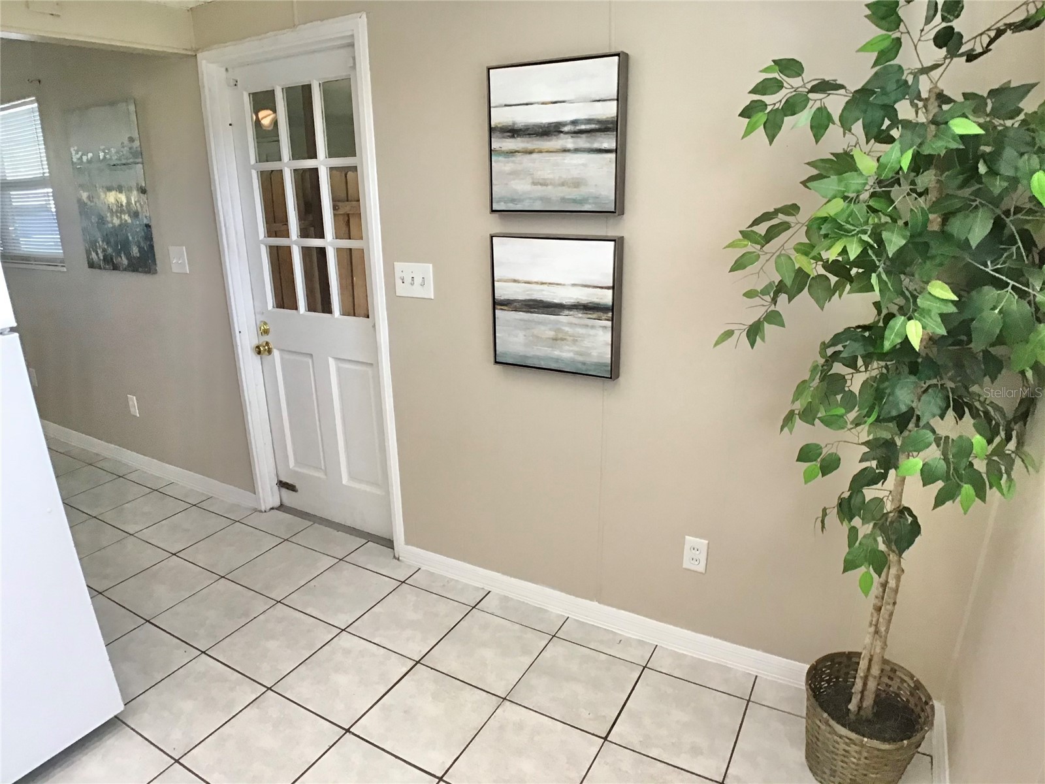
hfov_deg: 58.4
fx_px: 936
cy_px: 392
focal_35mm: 31
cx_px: 522
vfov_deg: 45.4
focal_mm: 3.3
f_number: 2.4
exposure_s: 1/30
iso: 50
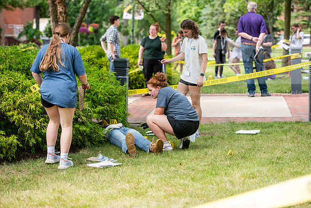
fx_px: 821
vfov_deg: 14.4
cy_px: 104
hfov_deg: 21.5
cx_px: 156
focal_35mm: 95
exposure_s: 1/500
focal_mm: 95
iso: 160
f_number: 3.2
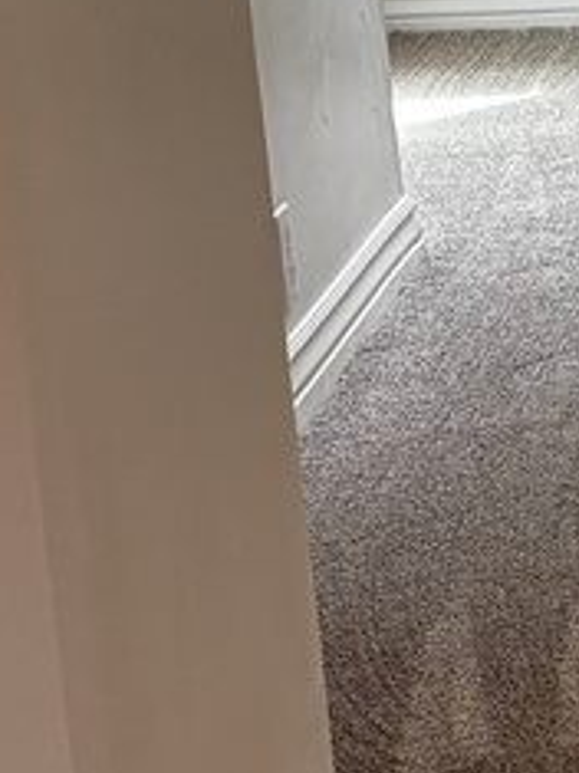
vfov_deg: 11.6
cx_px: 1095
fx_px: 3795
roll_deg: +2.7
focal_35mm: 170
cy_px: 428
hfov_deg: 8.4
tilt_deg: -15.6
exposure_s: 1/120
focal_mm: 5.96
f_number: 1.6
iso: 100
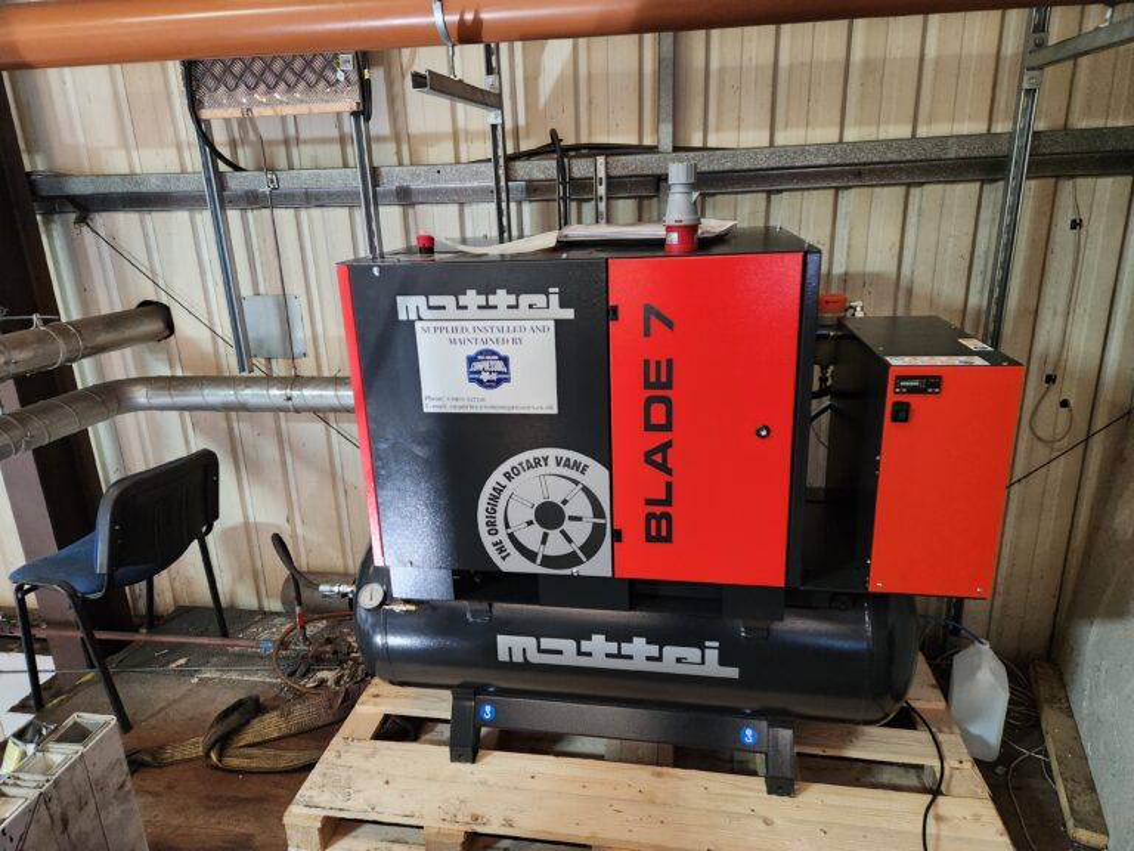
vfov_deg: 58.9
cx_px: 567
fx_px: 753
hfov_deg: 73.9
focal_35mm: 23
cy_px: 426
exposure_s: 1/100
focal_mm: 5.4
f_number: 1.8
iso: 1000
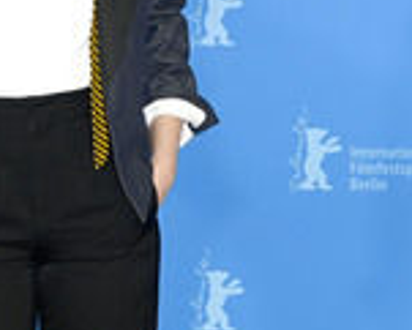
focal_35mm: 154
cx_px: 359
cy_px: 16
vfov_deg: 10.0
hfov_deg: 12.4
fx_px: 1879
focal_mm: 55
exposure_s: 1/200
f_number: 5.6
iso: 800
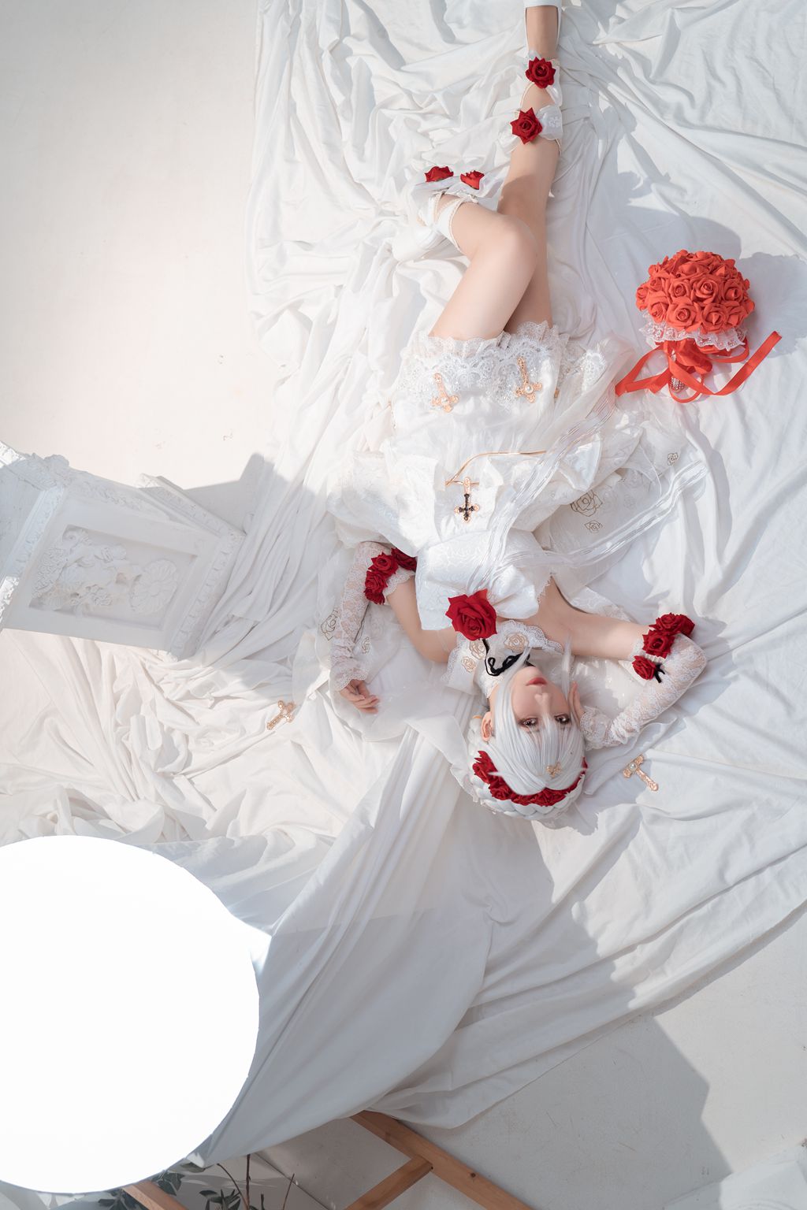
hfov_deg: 33.4
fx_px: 1345
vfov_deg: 48.5
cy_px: 605
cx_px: 404
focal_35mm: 40
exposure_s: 1/80
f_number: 2.8
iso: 200
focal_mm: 40
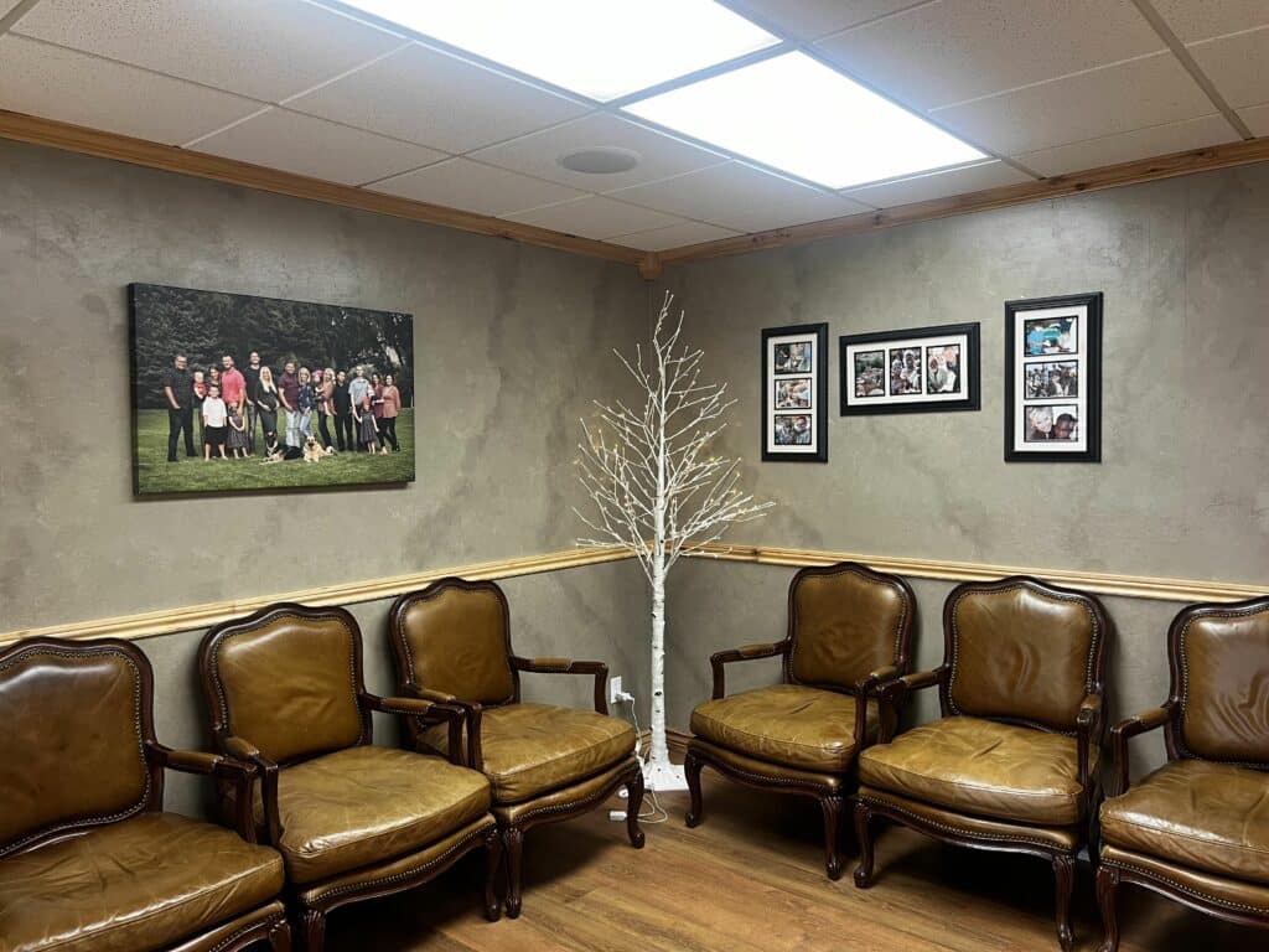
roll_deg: +1.0
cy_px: 476
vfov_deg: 53.1
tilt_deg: -2.2
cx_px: 634
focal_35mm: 26
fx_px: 953
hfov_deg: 67.3
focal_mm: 5.7
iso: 80
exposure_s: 1/60
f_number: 1.5
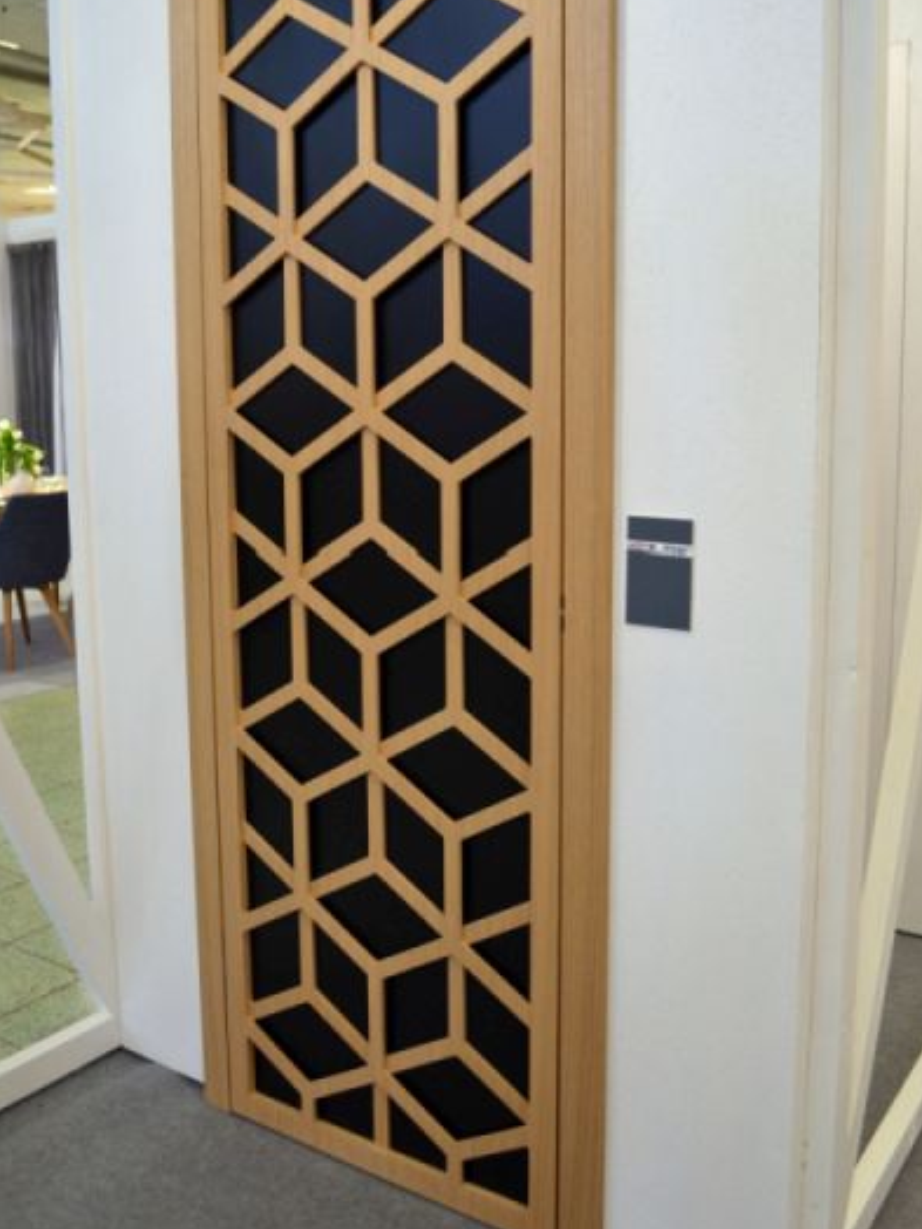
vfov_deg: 55.3
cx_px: 462
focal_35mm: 33
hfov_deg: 42.9
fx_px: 1172
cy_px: 554
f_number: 4
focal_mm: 20
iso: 400
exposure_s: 1/60
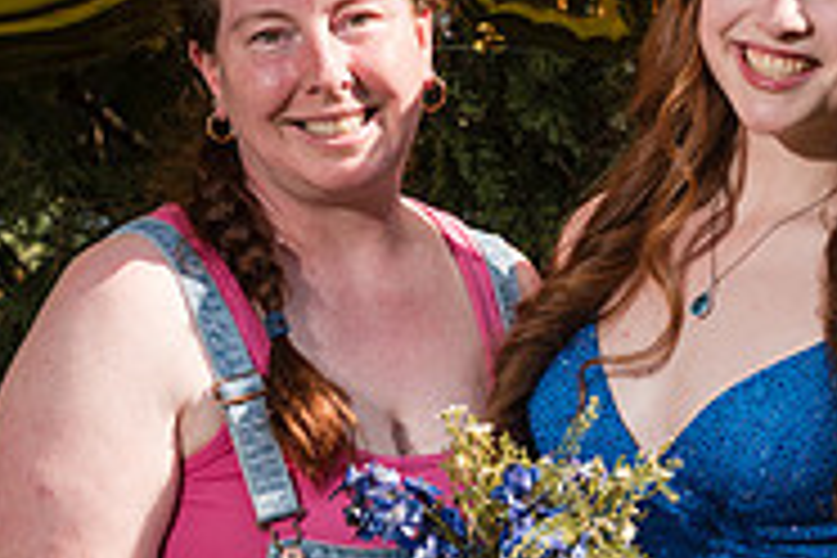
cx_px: 783
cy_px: 389
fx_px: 4487
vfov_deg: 7.1
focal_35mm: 193
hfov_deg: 10.6
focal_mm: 62
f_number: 6.3
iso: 100
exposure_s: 1/250
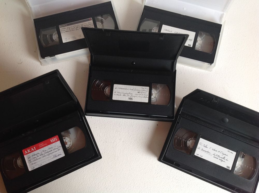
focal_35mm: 35
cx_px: 130
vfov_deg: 40.6
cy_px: 96
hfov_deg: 52.7
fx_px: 261
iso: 50
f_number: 2.4
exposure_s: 1/40
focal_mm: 4.28
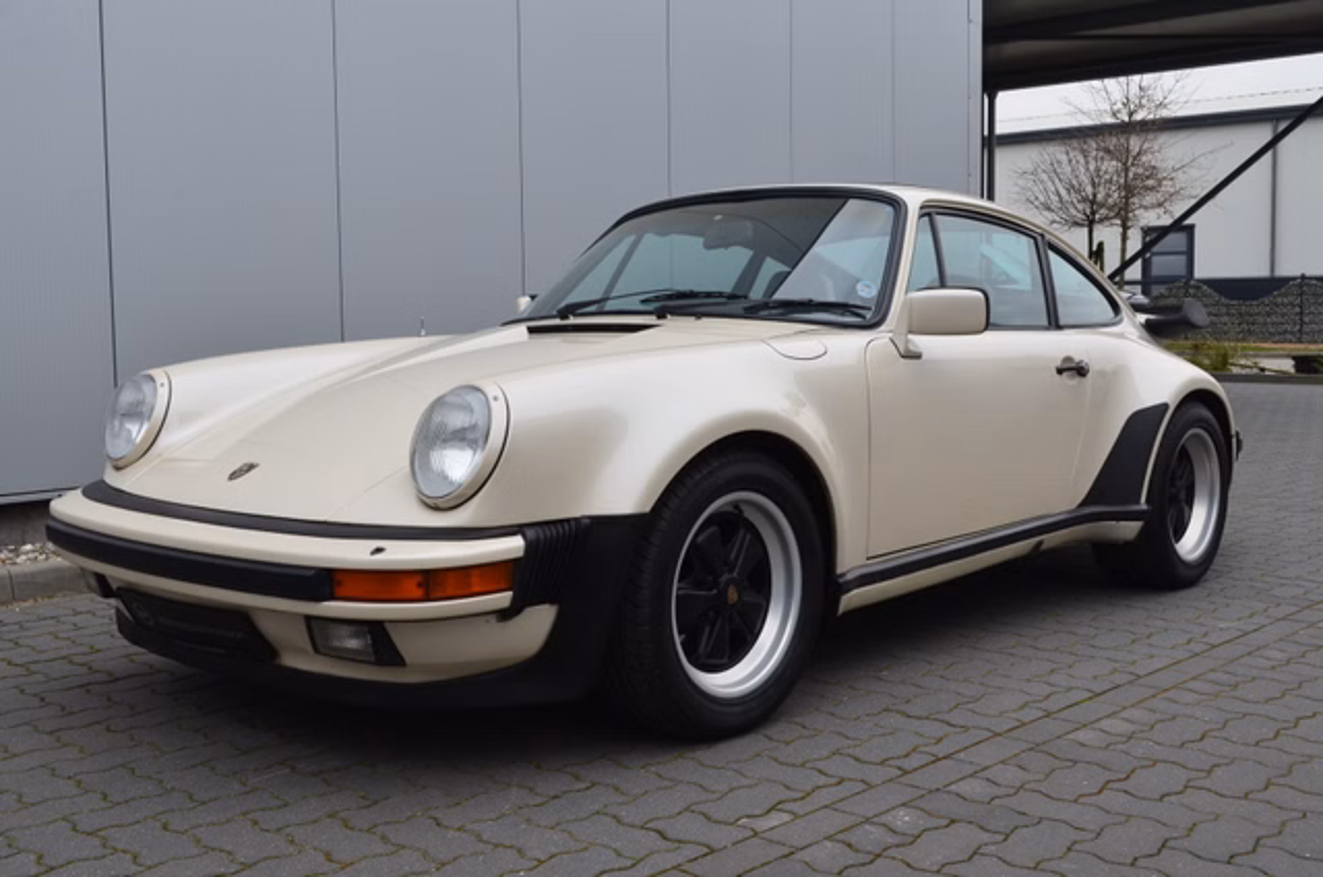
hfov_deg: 49.6
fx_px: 1430
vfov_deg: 34.1
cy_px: 438
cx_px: 662
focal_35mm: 39
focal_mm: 26
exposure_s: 1/30
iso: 400
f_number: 9
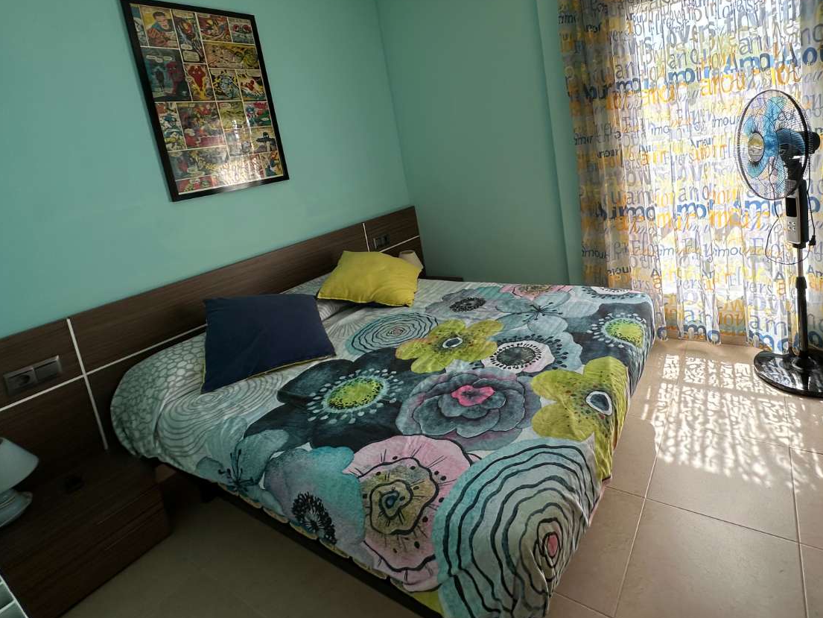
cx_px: 472
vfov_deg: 66.8
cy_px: 206
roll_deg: +8.9
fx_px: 452
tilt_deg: -7.5
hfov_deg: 84.1
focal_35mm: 19
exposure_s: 1/175
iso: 40
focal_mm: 2.22
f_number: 2.2
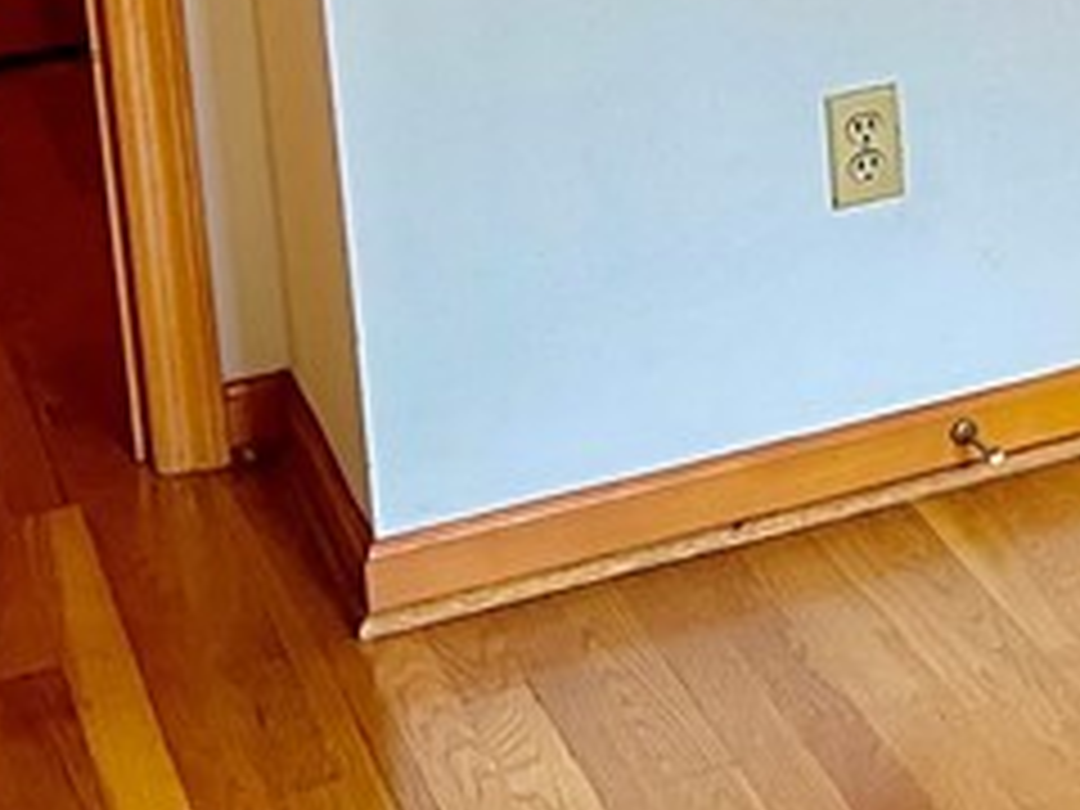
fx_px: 3463
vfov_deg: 12.7
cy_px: -360
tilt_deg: -12.1
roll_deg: +1.0
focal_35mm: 111
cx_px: 1732
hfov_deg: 15.9
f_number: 1.5
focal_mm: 5.7
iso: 125
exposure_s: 1/87
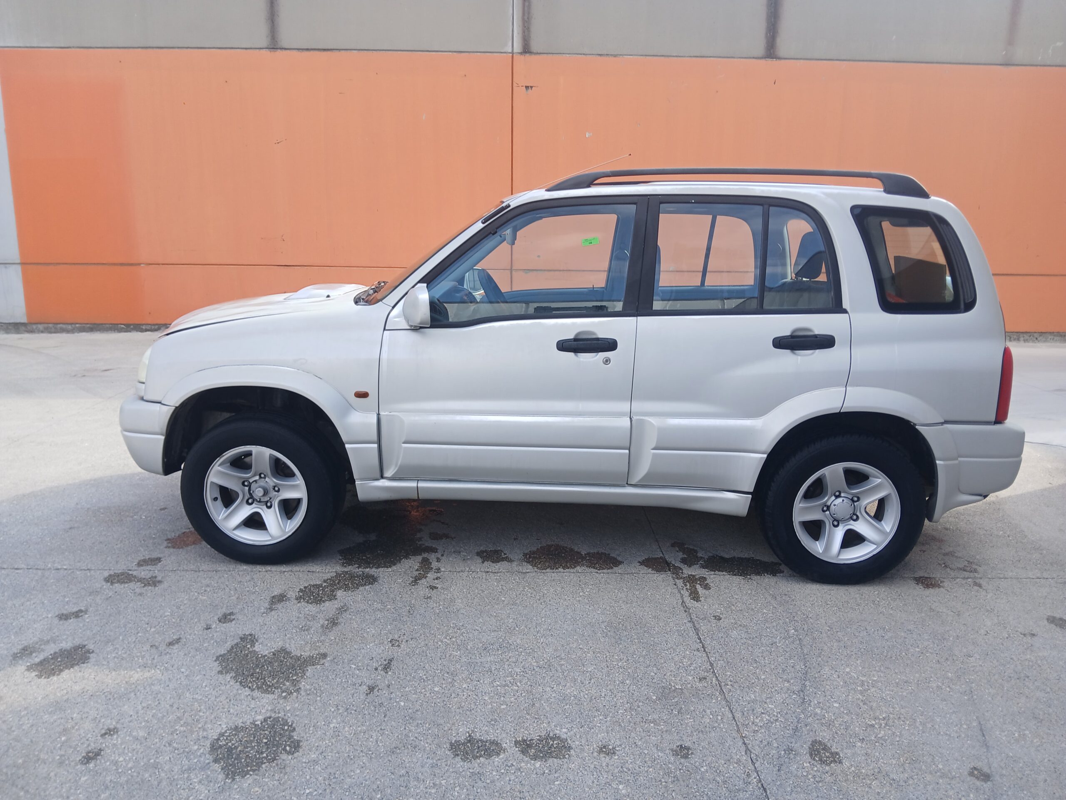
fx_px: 801
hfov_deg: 67.3
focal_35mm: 26
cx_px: 533
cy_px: 400
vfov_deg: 53.1
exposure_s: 1/146
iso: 20
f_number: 1.8
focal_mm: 3.98
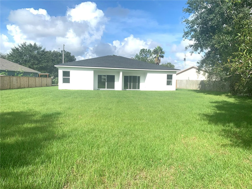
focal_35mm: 26
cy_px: 94
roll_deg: -1.6
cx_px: 126
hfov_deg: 67.3
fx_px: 189
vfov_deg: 53.1
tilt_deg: -5.1
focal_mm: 4.25
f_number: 1.8
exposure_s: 1/3086
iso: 25
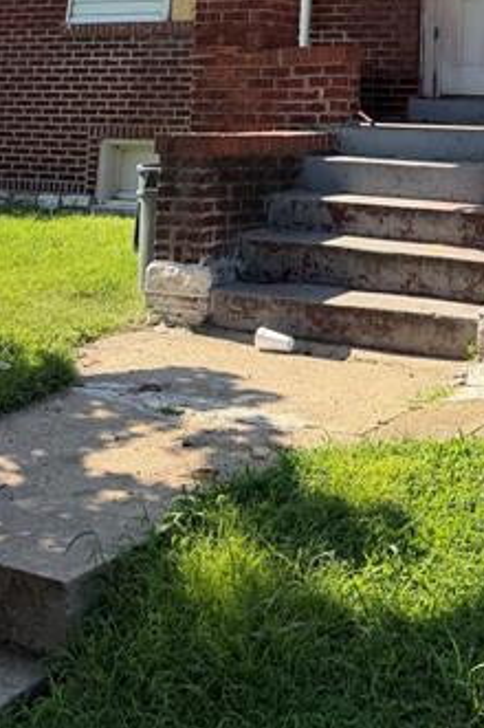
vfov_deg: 31.0
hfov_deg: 22.9
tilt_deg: +8.0
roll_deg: -0.4
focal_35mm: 58
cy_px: -62
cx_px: 418
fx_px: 1172
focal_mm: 6.76
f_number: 1.78
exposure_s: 1/2169
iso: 80
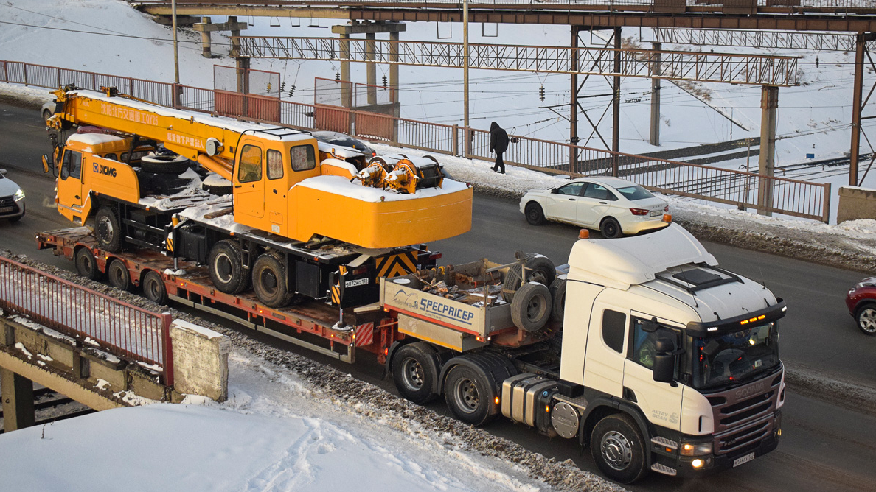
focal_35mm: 56
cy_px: 248
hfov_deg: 37.5
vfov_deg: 21.6
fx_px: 1290
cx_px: 435
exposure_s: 1/200
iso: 1600
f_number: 4.5
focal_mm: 35
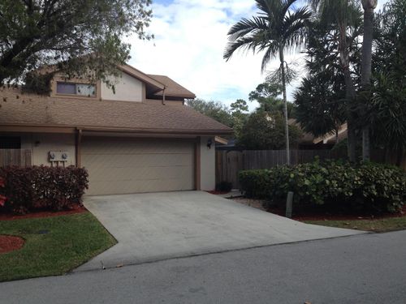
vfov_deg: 40.7
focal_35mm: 35
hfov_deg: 52.6
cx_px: 203
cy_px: 152
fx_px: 411
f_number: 2.4
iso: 50
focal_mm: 4.28
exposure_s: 1/1004
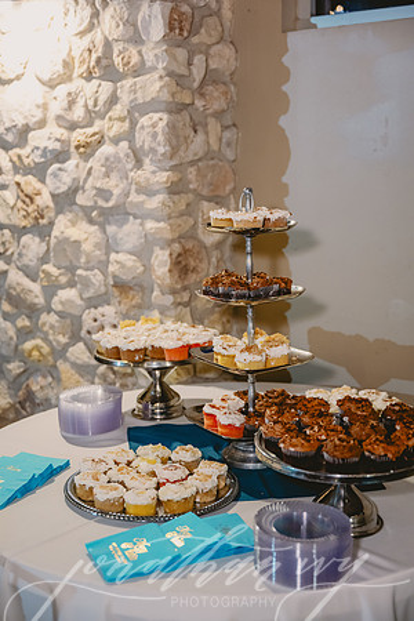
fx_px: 811
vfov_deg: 41.9
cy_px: 310
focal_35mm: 47
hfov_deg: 28.6
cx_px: 207
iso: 1600
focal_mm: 47
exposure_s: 1/80
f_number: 2.8
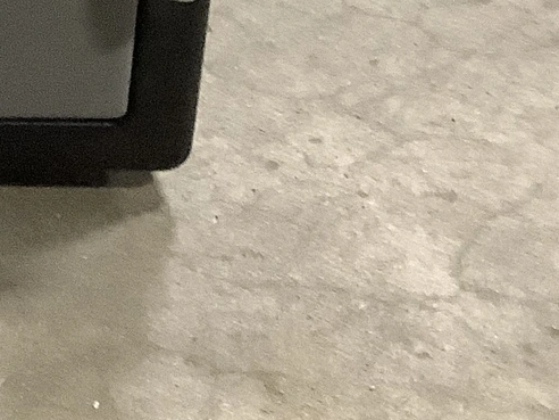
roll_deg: +0.1
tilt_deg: -27.4
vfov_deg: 11.1
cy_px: -312
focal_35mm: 126
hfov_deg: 14.1
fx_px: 2035
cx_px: -394
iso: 400
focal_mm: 3.3
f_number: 2.4
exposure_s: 1/30
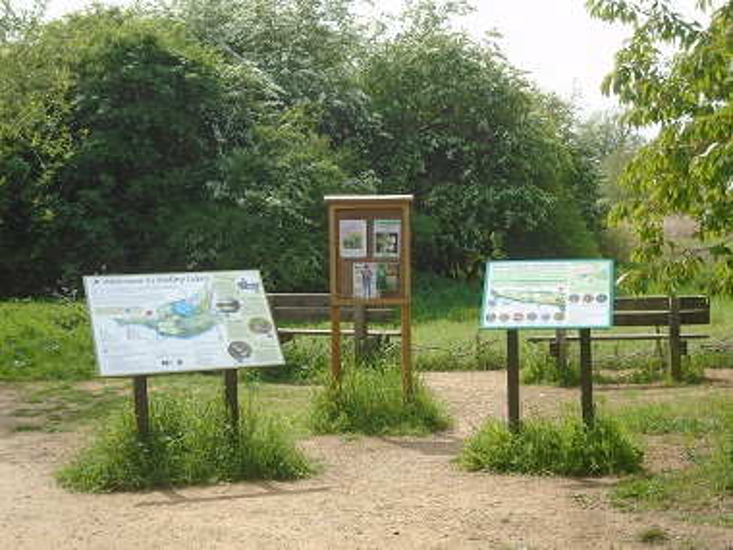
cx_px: 366
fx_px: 1228
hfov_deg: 33.2
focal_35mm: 58
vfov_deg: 25.2
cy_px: 275
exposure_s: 1/250
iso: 100
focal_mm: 10.2
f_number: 4.9
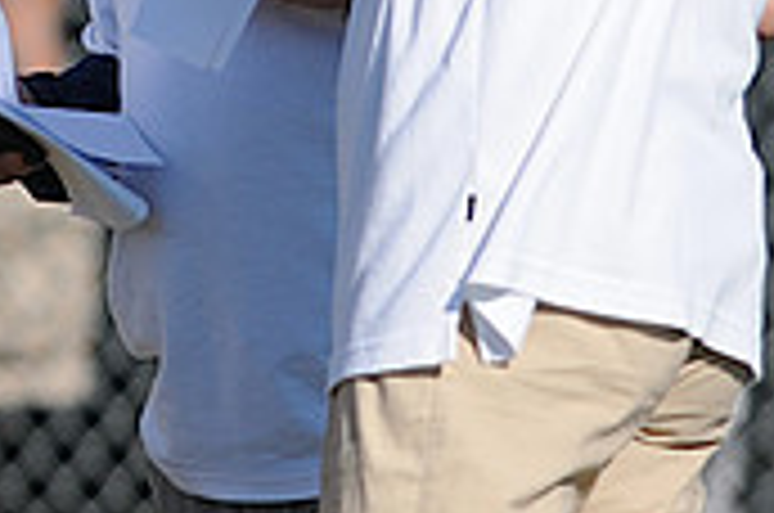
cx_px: 32
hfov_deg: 1.4
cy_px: -331
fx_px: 32490
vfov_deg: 0.9
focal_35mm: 1514
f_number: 4
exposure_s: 1/2000
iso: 200
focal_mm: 300
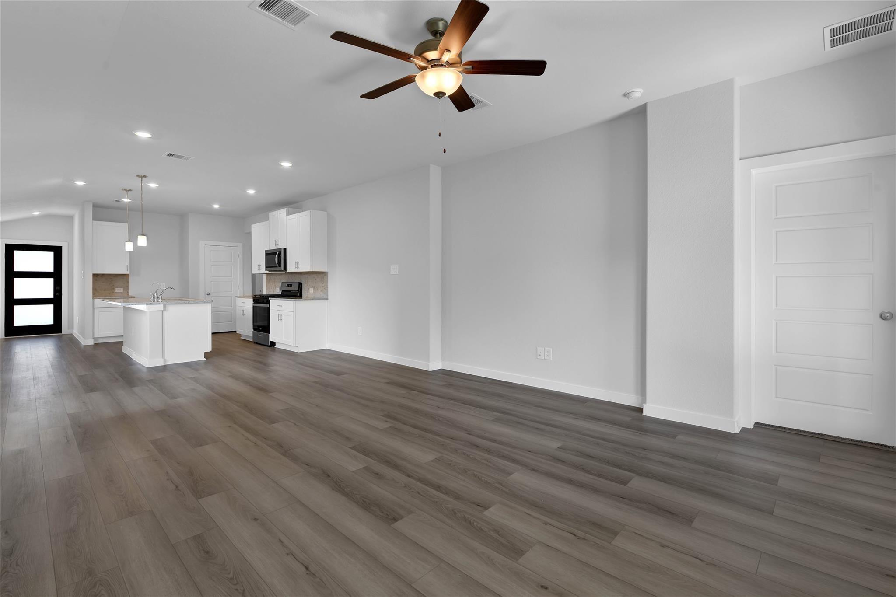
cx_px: 448
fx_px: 398
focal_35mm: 16
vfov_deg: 73.7
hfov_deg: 96.7
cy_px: 298
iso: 100
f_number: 8
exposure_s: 1/8
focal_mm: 16
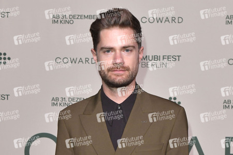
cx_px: 116
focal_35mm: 48
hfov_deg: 41.1
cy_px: 78
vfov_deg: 28.1
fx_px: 311
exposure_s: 1/250
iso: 2500
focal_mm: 48
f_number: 6.3
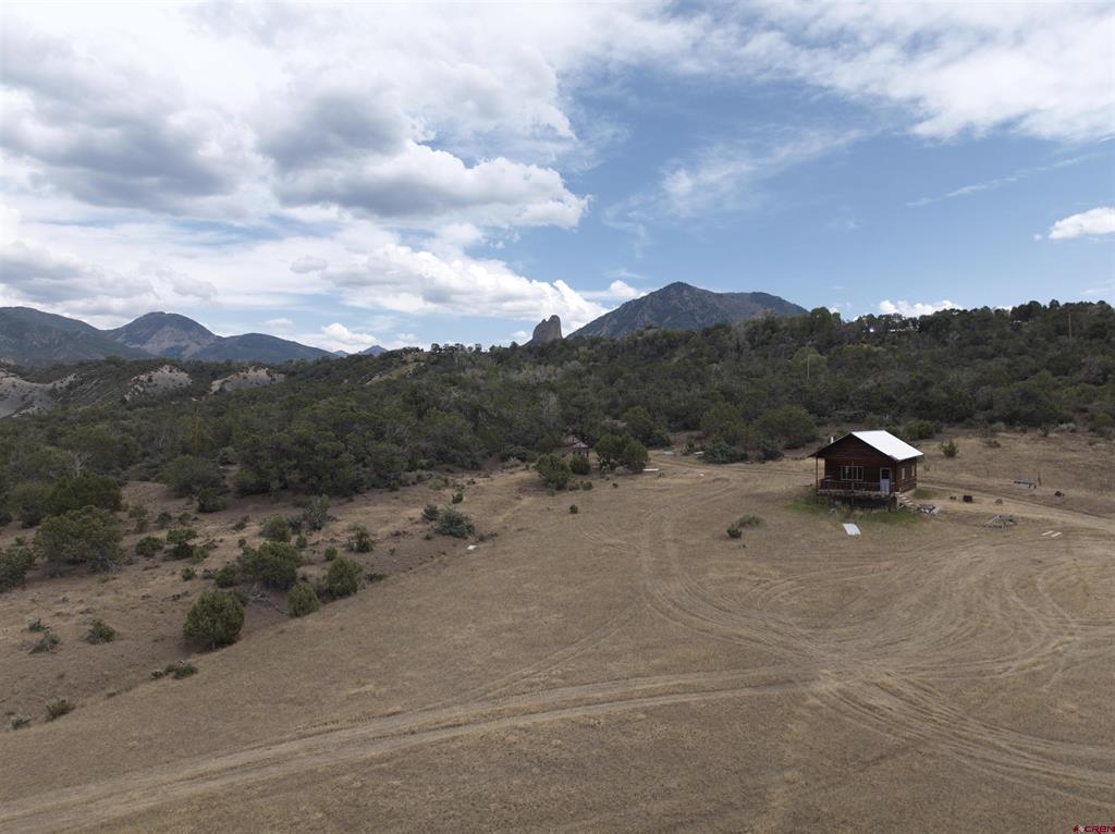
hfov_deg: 71.6
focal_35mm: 24
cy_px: 417
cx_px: 558
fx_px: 772
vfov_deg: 56.7
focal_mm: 12.29
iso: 110
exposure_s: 1/50
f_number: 2.8
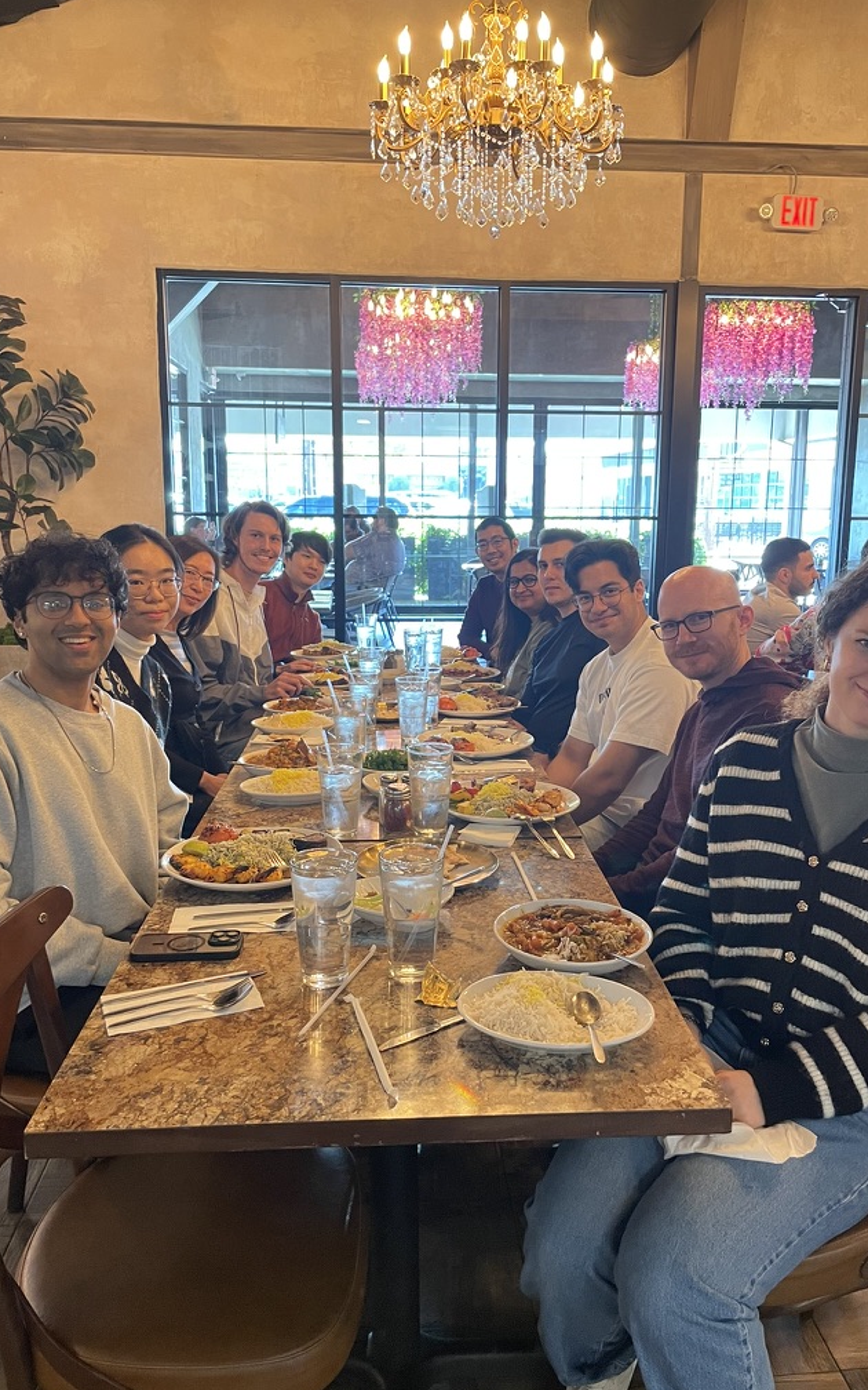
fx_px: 1060
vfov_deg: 66.5
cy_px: 698
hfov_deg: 44.5
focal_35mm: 28
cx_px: 463
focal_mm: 4.2
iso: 200
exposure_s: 1/60
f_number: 1.6
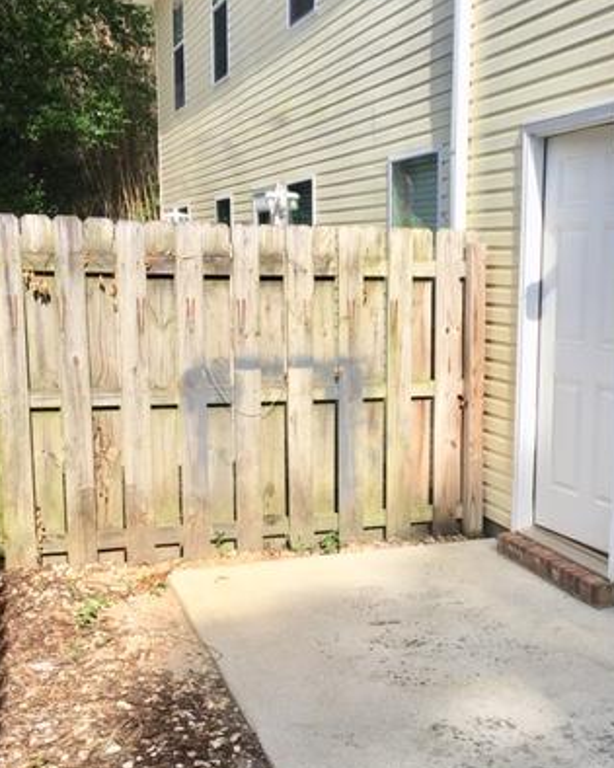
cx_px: 448
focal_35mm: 46
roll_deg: -1.3
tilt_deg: -8.5
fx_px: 1045
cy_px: 450
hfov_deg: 32.2
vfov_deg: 40.2
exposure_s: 1/1040
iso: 25
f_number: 2.2
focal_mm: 4.15
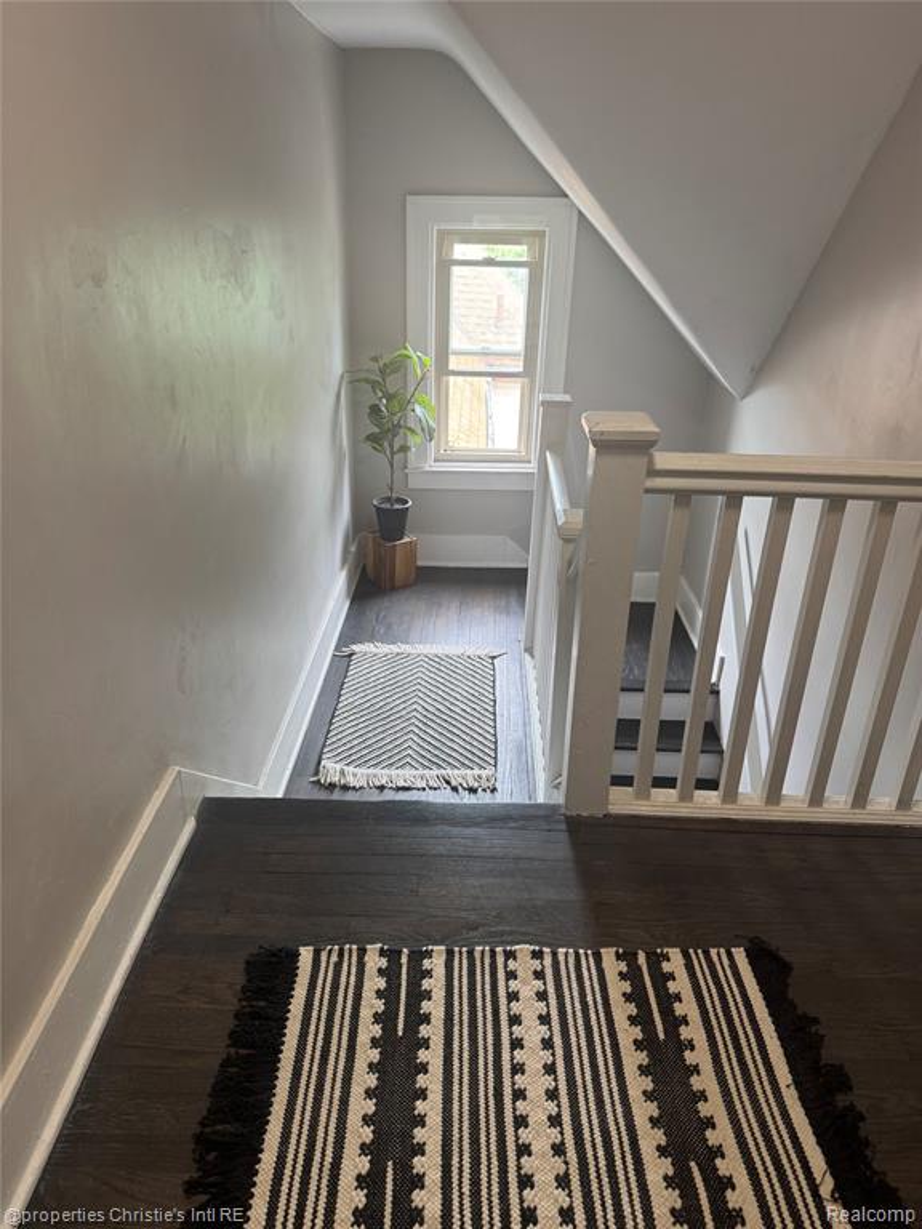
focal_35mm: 24
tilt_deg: -25.6
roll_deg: -1.2
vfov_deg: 71.6
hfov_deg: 56.8
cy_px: 614
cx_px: 461
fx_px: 852
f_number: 1.78
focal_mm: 6.76
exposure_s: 1/60
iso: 160
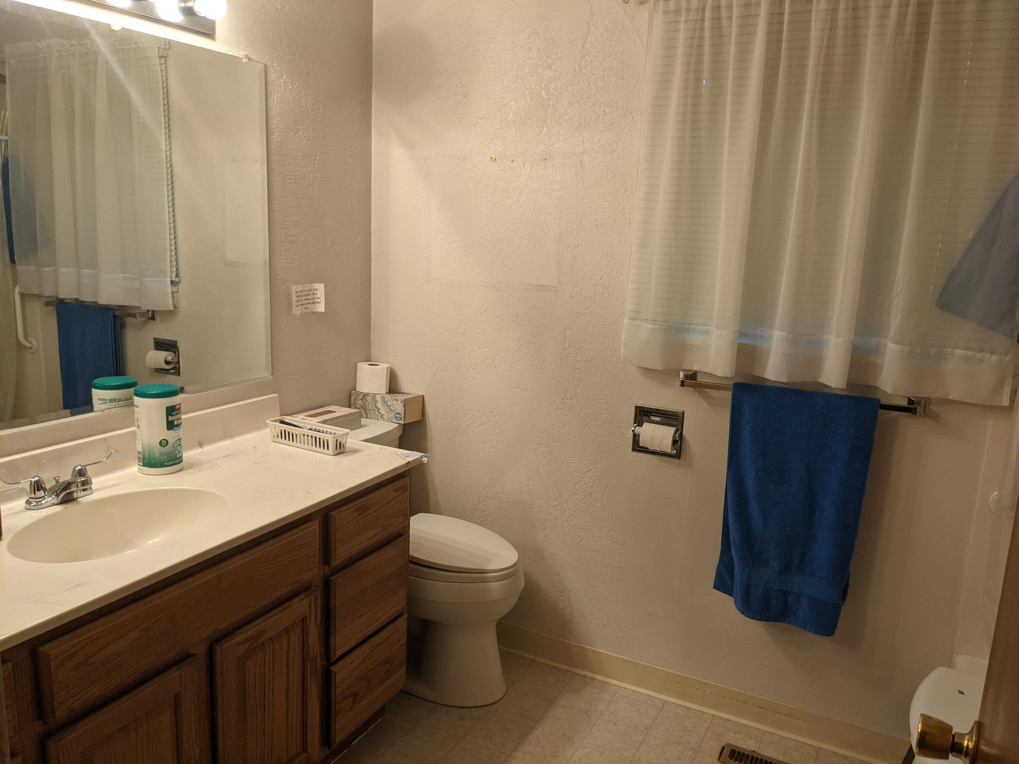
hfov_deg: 65.3
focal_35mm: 27
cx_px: 510
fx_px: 795
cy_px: 382
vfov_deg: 51.4
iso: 103
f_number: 1.73
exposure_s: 1/120
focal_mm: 4.38
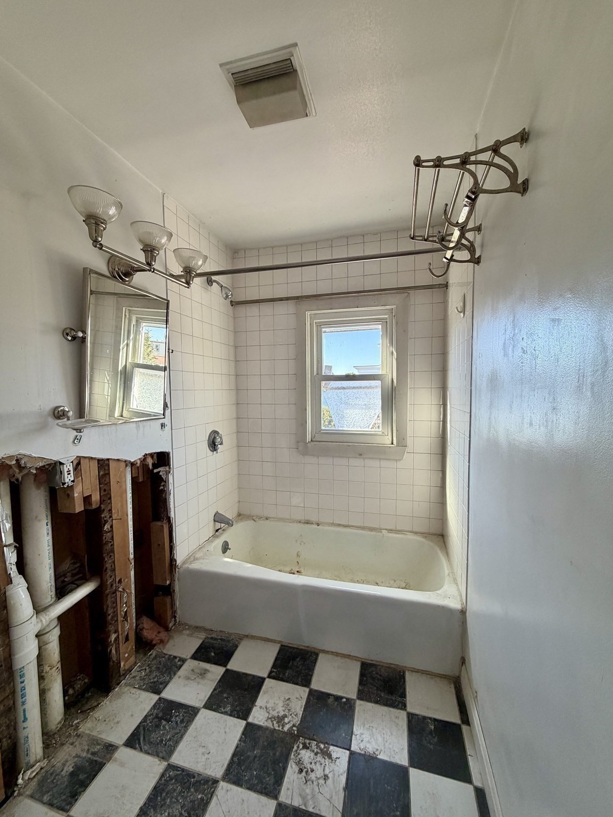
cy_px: 408
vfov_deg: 102.1
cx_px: 306
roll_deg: +0.4
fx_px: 331
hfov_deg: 85.7
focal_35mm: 14
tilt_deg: -3.5
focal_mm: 2.22
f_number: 2.2
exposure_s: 1/121
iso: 160
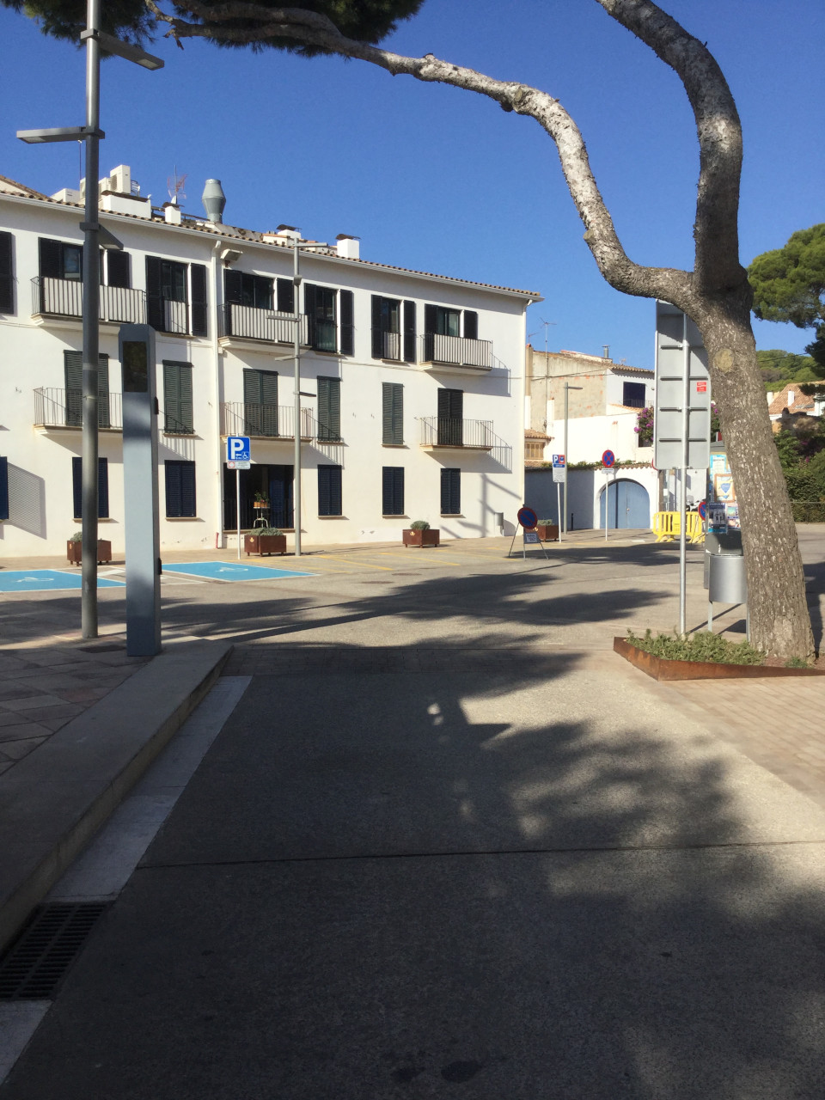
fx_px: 985
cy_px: 550
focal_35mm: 31
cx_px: 412
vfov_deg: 58.4
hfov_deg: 45.4
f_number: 2.4
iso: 25
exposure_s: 1/1597
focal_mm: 3.3
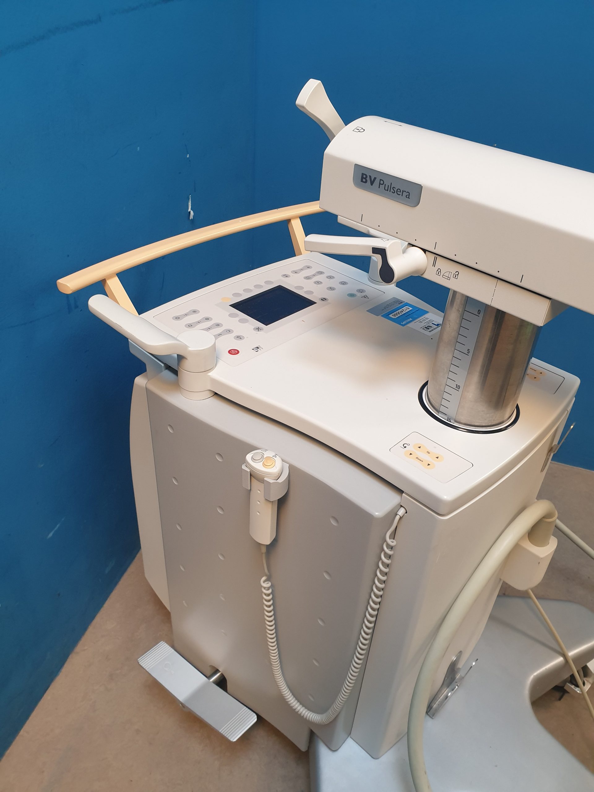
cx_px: 297
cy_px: 396
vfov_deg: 67.3
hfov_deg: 53.1
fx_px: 595
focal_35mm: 26
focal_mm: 4.3
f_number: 2.4
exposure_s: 1/50
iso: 200
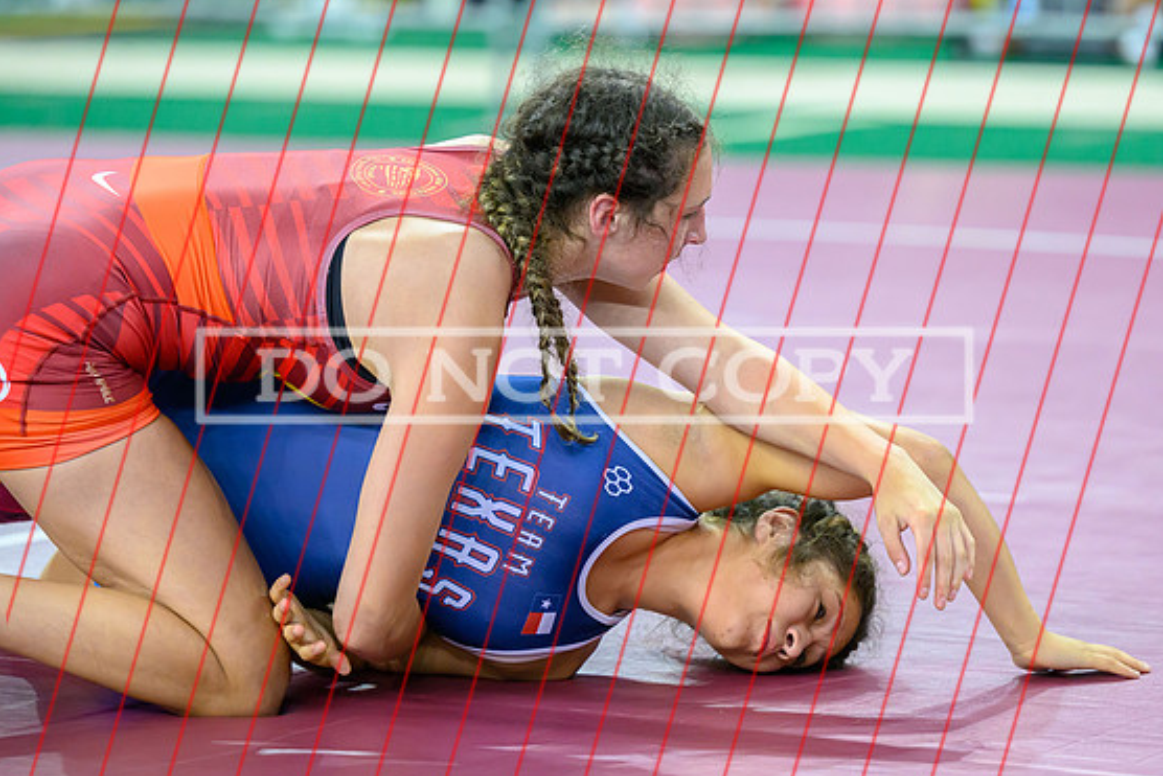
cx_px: 720
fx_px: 5784
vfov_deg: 7.7
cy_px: 317
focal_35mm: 179
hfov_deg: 11.5
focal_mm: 140
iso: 3600
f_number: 2.8
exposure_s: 1/800
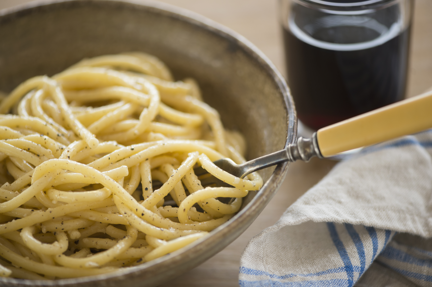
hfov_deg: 19.5
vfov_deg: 13.0
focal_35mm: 105
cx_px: 216
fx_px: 1259
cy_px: 144
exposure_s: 1/100
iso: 400
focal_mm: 105
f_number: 3
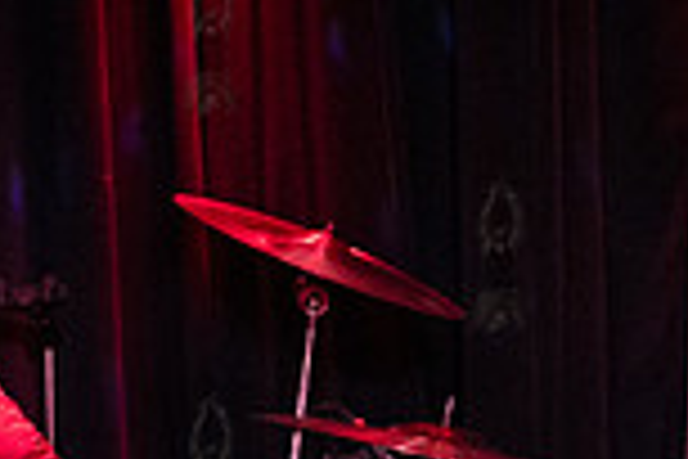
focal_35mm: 182
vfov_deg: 7.5
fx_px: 3478
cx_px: -373
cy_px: 252
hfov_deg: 10.8
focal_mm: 48
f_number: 3.5
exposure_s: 1/320
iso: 12800
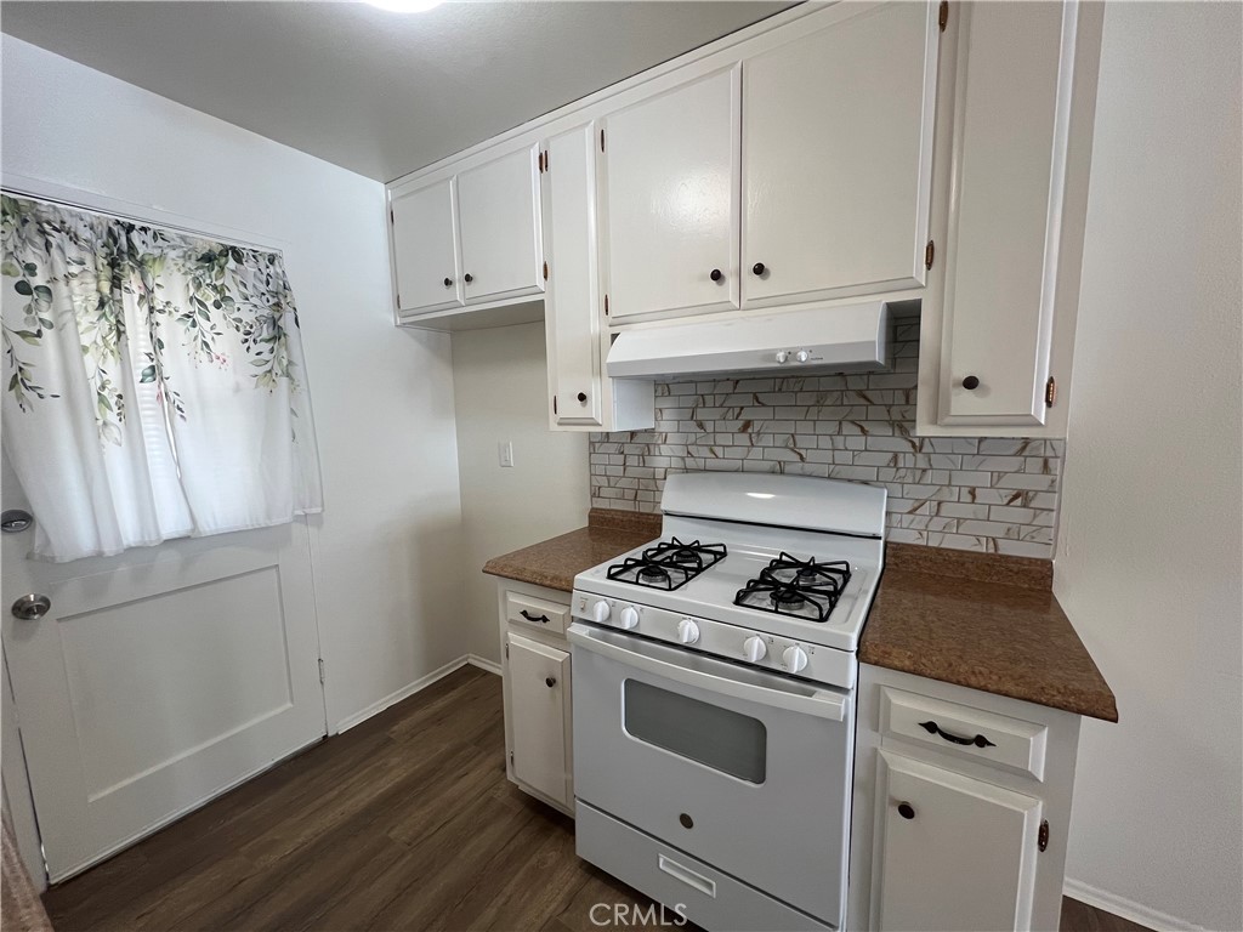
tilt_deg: -7.4
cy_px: 466
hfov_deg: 106.2
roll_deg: +0.7
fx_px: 467
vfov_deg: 89.9
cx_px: 622
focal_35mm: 13
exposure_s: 1/60
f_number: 1.8
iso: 160
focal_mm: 1.57
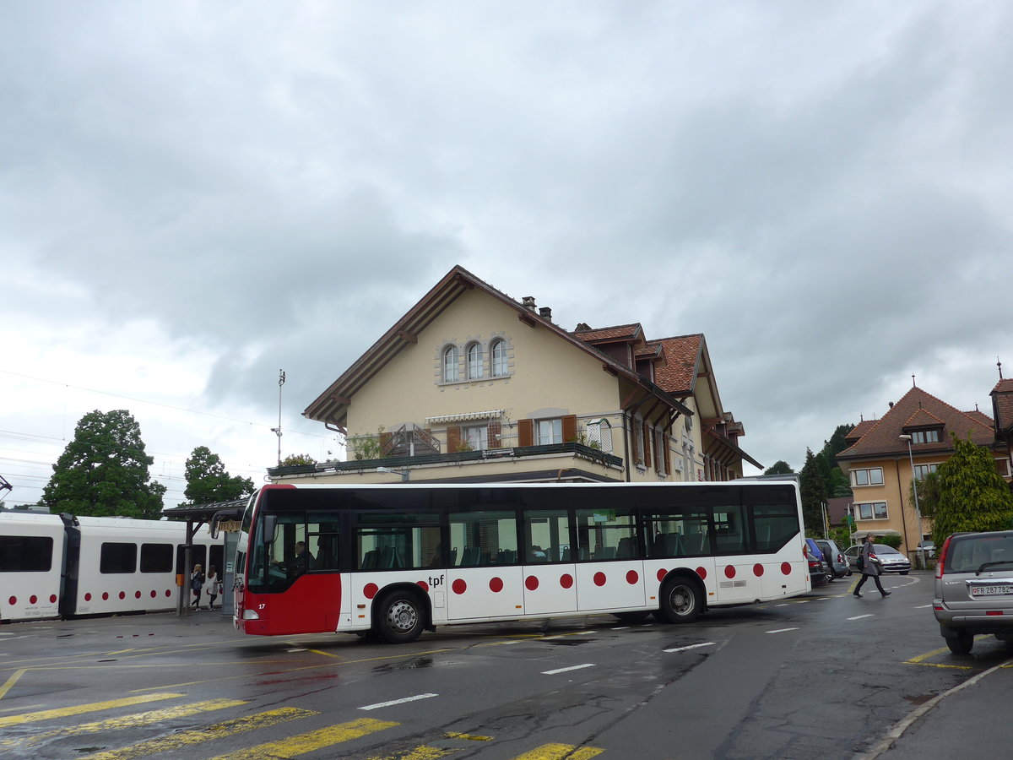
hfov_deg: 61.7
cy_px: 380
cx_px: 506
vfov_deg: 48.2
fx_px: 849
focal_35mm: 29
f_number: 2.8
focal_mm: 6
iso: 80
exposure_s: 1/1300
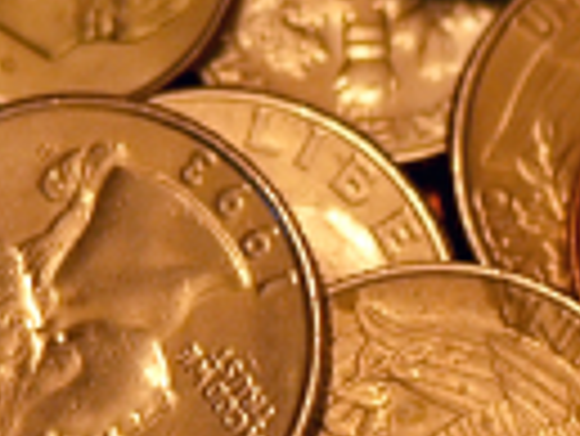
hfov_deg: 2.0
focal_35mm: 996
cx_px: 1439
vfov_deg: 1.5
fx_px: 16706
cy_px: 834
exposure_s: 1/8
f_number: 2.8
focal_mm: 105
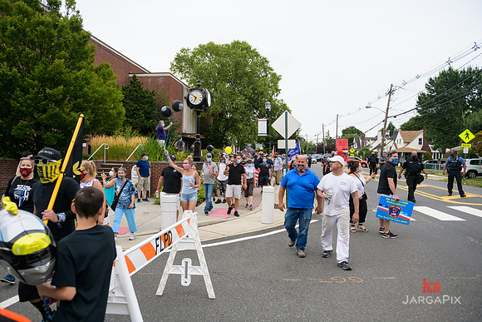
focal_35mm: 24
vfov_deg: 53.2
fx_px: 321
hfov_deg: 73.7
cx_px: 241
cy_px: 161
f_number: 3.2
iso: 200
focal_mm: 24
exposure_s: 1/640
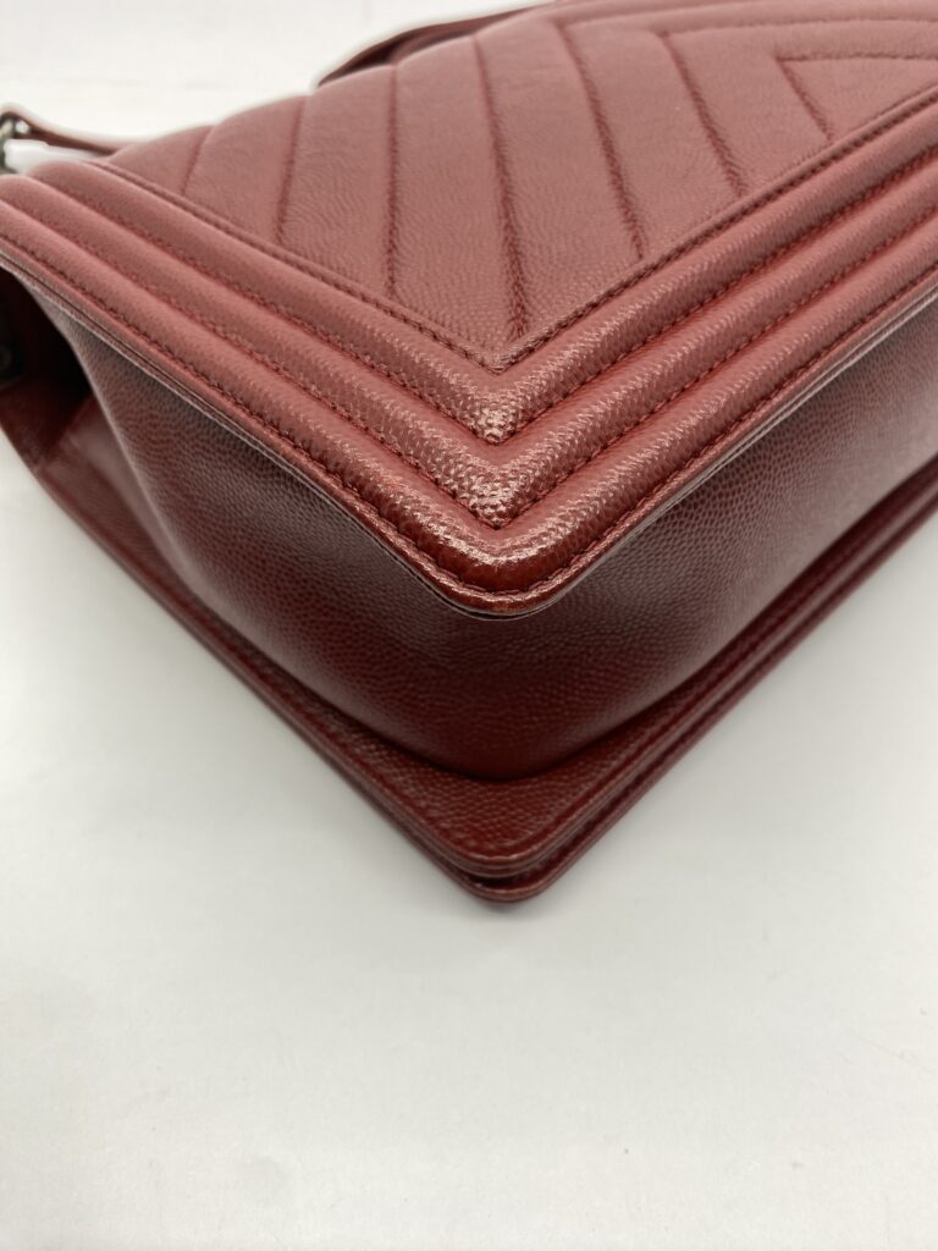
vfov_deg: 69.4
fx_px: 903
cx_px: 469
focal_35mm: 25
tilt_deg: -46.5
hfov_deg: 54.9
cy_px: 626
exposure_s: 1/100
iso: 40
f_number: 1.8
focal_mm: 4.25
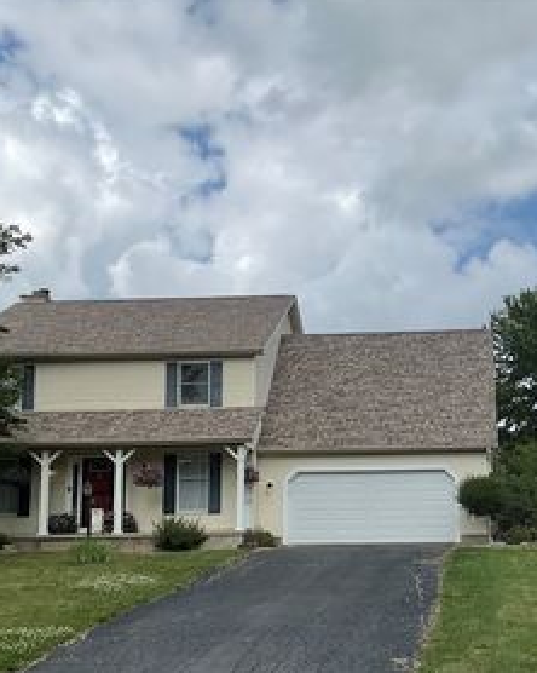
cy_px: 439
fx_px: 1014
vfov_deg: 36.4
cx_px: 389
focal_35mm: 51
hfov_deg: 29.3
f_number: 1.8
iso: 16
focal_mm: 3
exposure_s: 1/2959
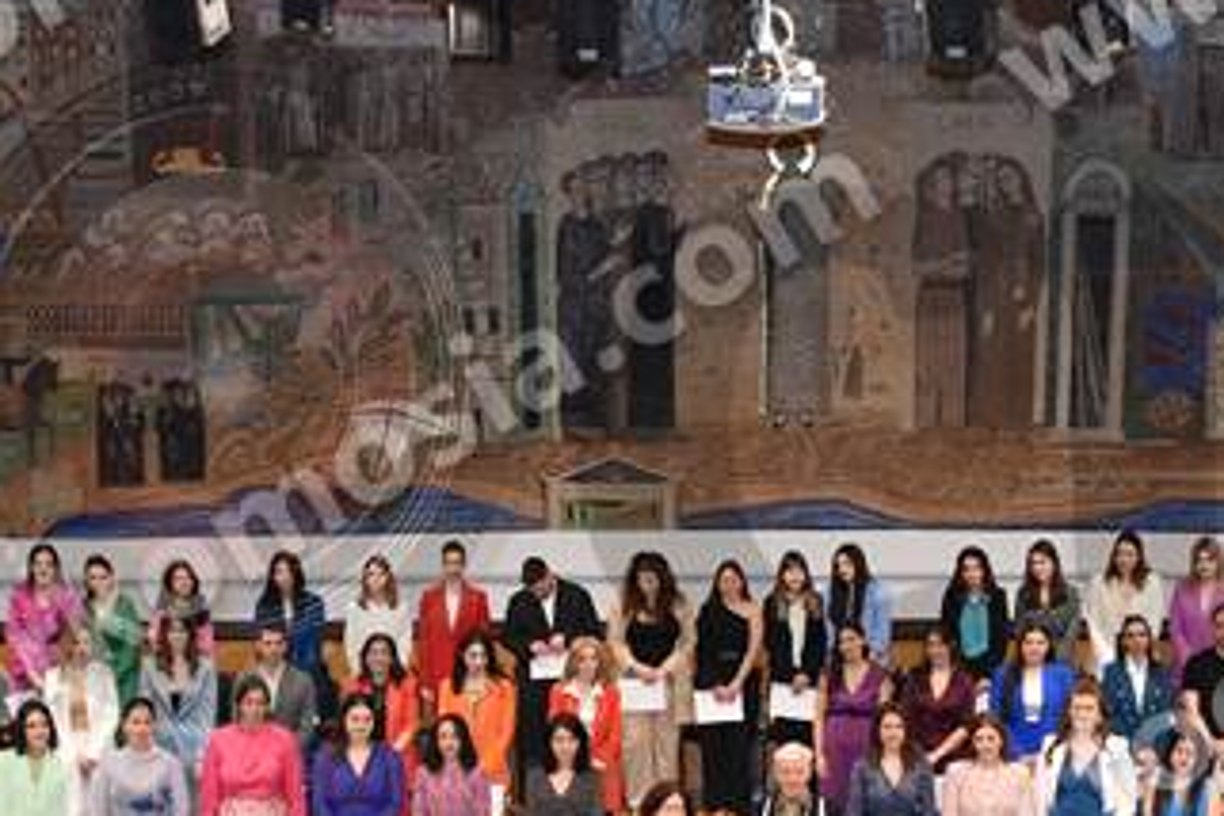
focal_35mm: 86
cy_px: 854
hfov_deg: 23.6
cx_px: 698
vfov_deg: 15.5
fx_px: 2924
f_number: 6.3
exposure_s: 1/100
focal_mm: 24
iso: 1400
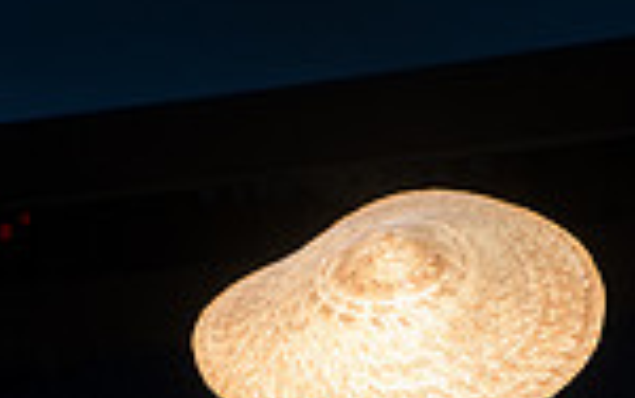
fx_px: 2754
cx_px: 428
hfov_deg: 13.1
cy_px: 940
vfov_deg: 7.7
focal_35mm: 159
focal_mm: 52
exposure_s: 1/320
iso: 800
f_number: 7.1
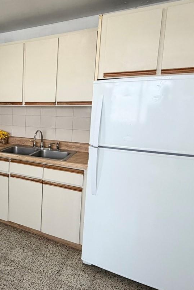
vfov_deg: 63.6
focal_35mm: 29
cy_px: 134
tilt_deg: -7.1
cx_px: -18
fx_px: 234
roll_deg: -0.1
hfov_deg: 37.7
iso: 160
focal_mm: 2.22
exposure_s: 1/120
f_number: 2.2
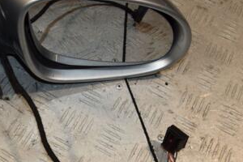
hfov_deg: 31.3
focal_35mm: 63
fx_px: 425
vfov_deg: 21.6
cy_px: 79
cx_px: 58
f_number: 9
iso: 800
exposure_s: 1/200
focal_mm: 21
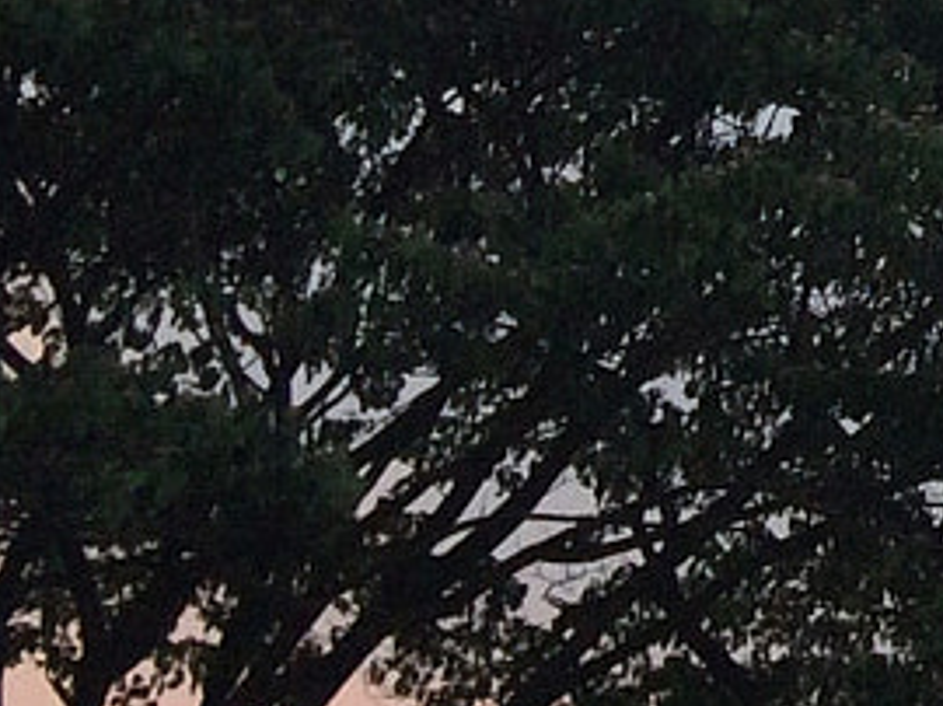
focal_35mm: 172
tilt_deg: +24.8
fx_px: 4681
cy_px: -563
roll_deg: -1.9
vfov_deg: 8.3
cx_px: 2476
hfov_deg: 9.7
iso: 32
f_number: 2.2
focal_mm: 4.15
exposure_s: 1/351
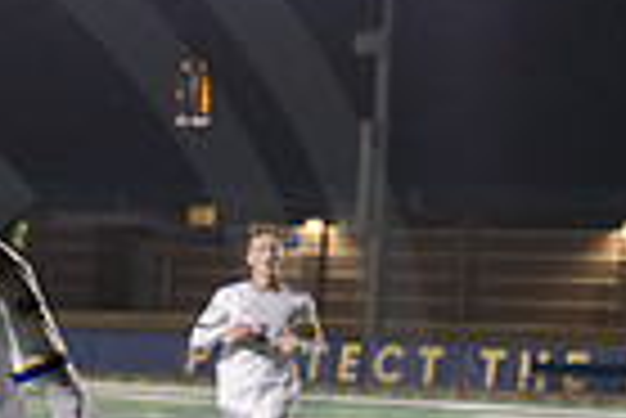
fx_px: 5083
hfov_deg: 6.9
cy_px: 479
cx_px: -356
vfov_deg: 4.7
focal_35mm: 292
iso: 2500
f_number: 4
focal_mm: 70
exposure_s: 1/160
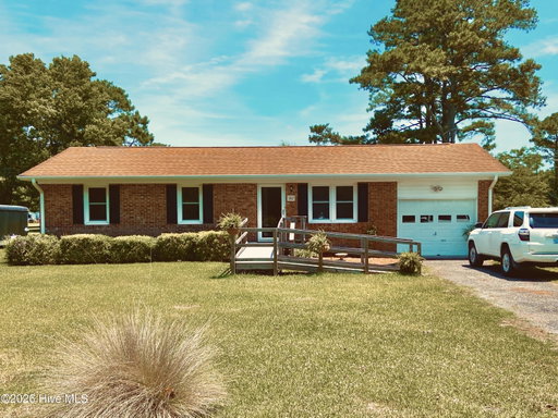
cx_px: 279
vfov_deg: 53.1
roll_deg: +0.1
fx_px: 419
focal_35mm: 26
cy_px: 209
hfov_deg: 67.3
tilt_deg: -1.7
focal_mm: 4.25
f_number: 1.8
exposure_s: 1/2410
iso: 32
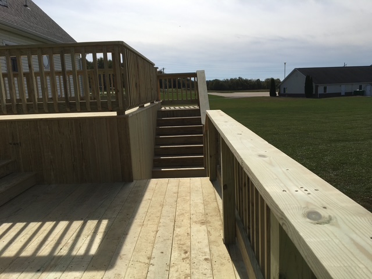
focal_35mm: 29
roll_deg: +2.7
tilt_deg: -9.1
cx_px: 186
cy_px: 140
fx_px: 312
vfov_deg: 48.2
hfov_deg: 61.7
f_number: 2.2
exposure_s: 1/3205
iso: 25
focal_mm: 4.15
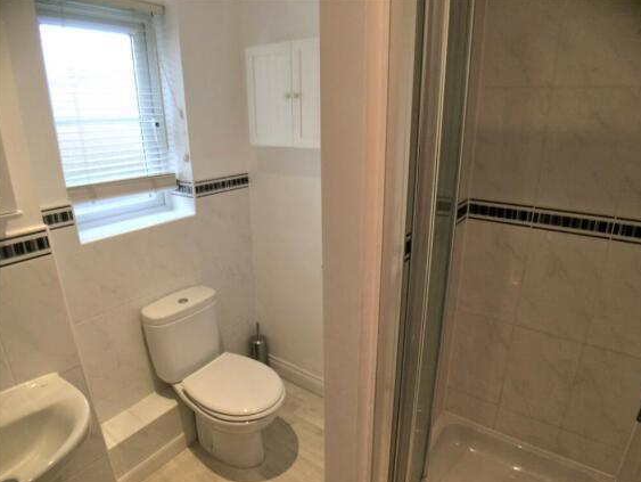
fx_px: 556
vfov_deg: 46.8
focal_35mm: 30
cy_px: 246
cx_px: 325
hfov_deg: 59.9
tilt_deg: -20.8
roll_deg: +1.2
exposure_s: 1/33
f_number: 2.2
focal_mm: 4.15
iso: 50
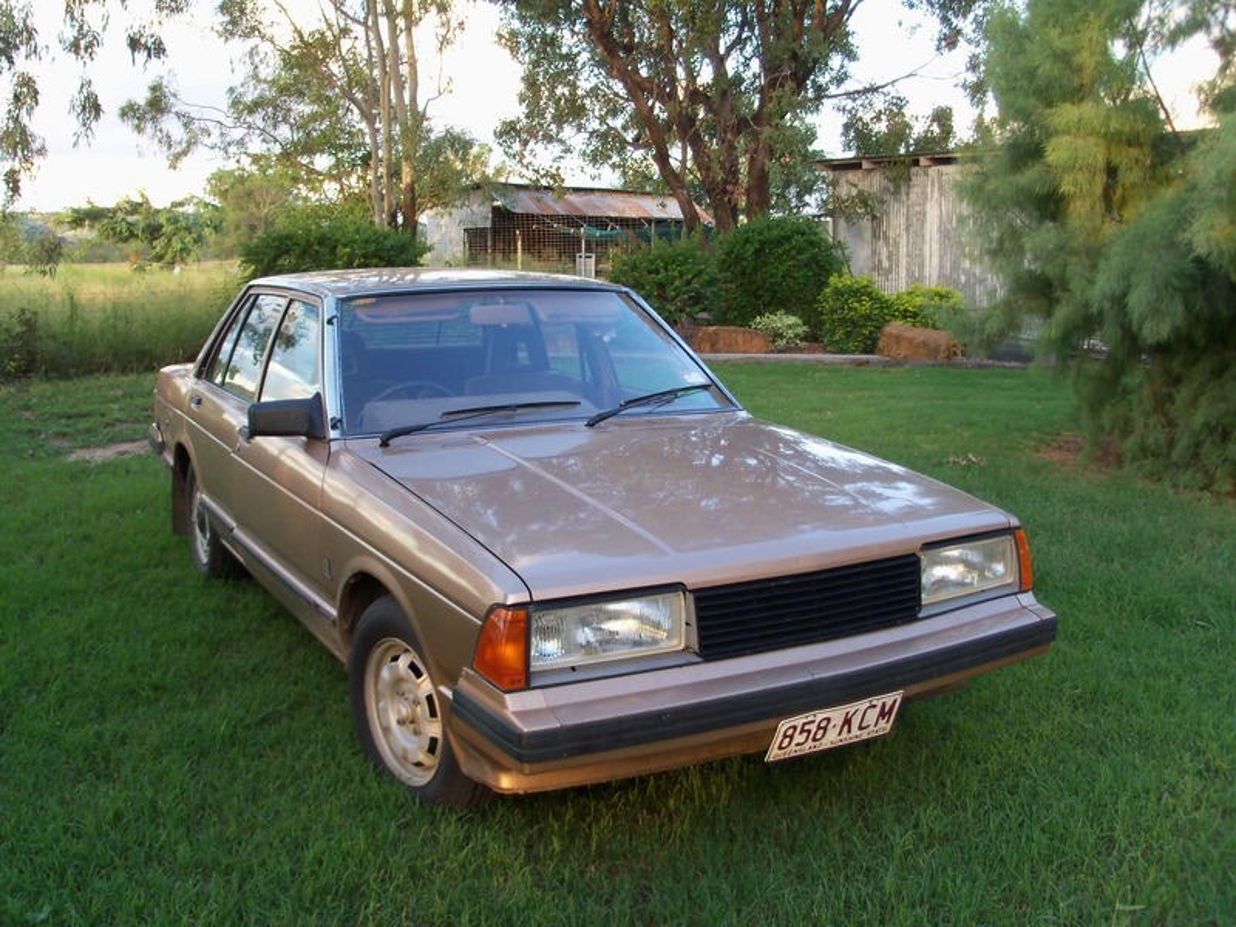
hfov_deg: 52.6
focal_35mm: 35
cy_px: 464
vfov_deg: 40.7
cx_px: 618
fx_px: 1250
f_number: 3
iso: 64
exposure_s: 1/40
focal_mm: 6.3
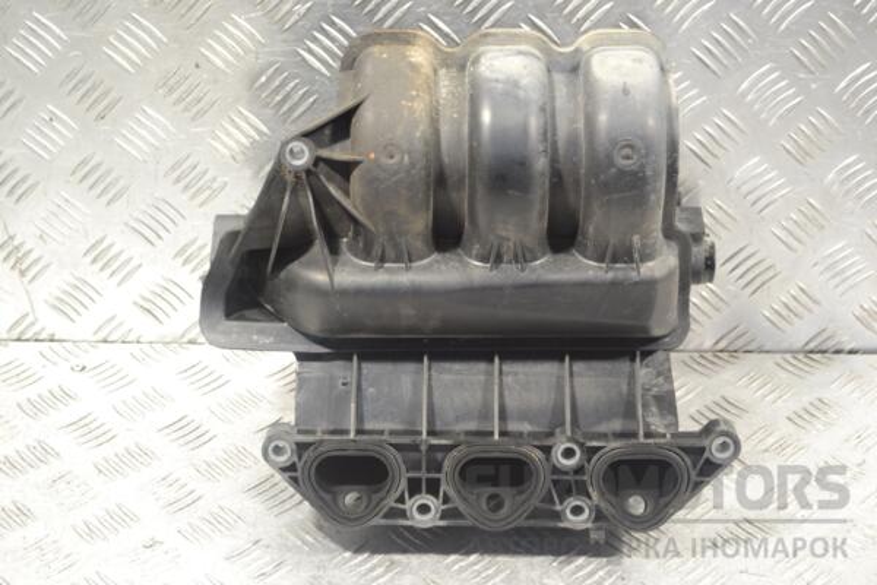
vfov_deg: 20.2
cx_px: 438
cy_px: 292
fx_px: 1644
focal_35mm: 68
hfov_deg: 29.9
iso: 560
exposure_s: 1/30
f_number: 5.3
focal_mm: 45
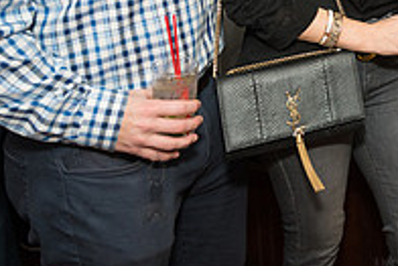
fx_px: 785
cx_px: 548
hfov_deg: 24.1
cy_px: -109
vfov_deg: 17.6
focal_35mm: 71
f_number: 4
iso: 1000
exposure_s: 1/320
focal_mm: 24
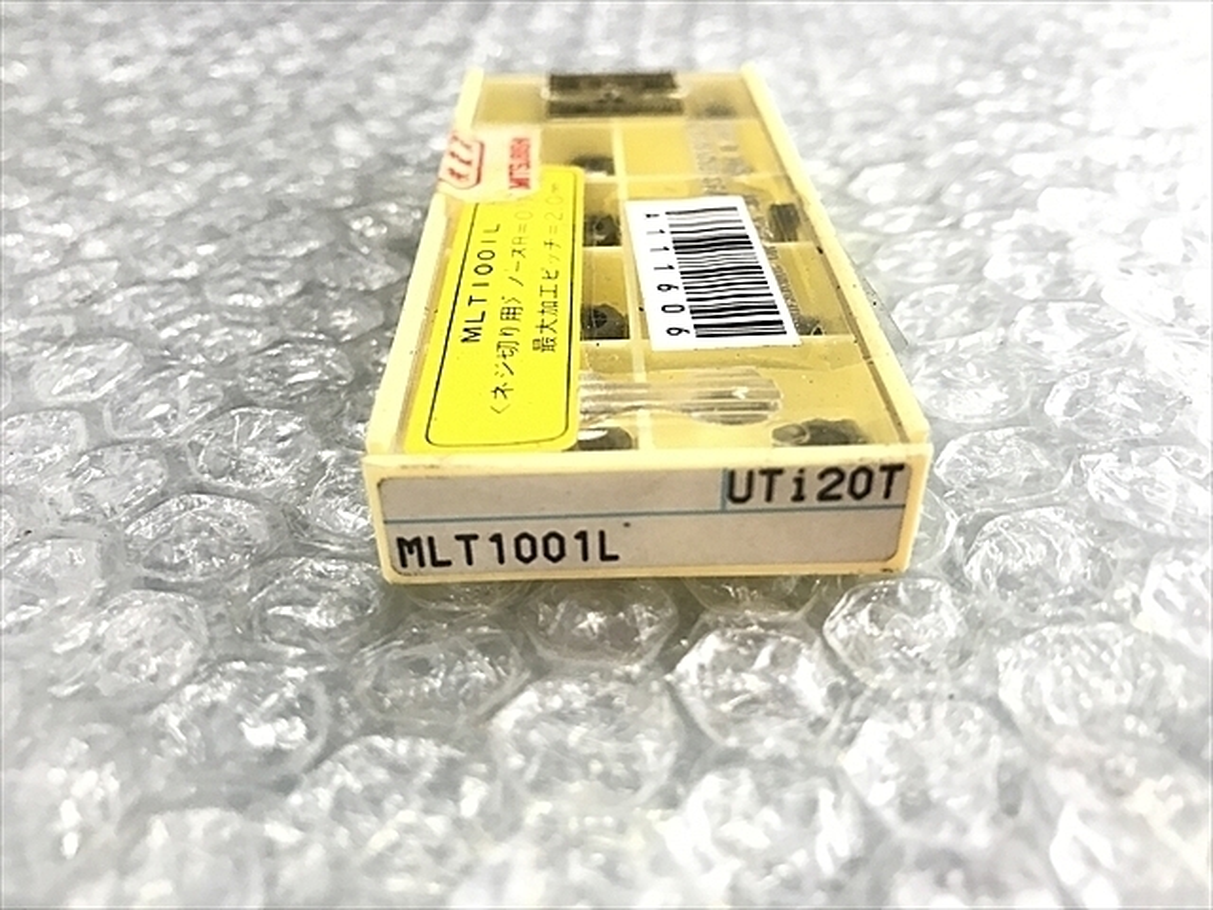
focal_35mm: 28
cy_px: 455
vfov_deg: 49.7
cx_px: 606
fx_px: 981
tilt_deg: -35.1
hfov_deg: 63.4
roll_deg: +1.2
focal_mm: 3.99
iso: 32
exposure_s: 1/25
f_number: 1.8
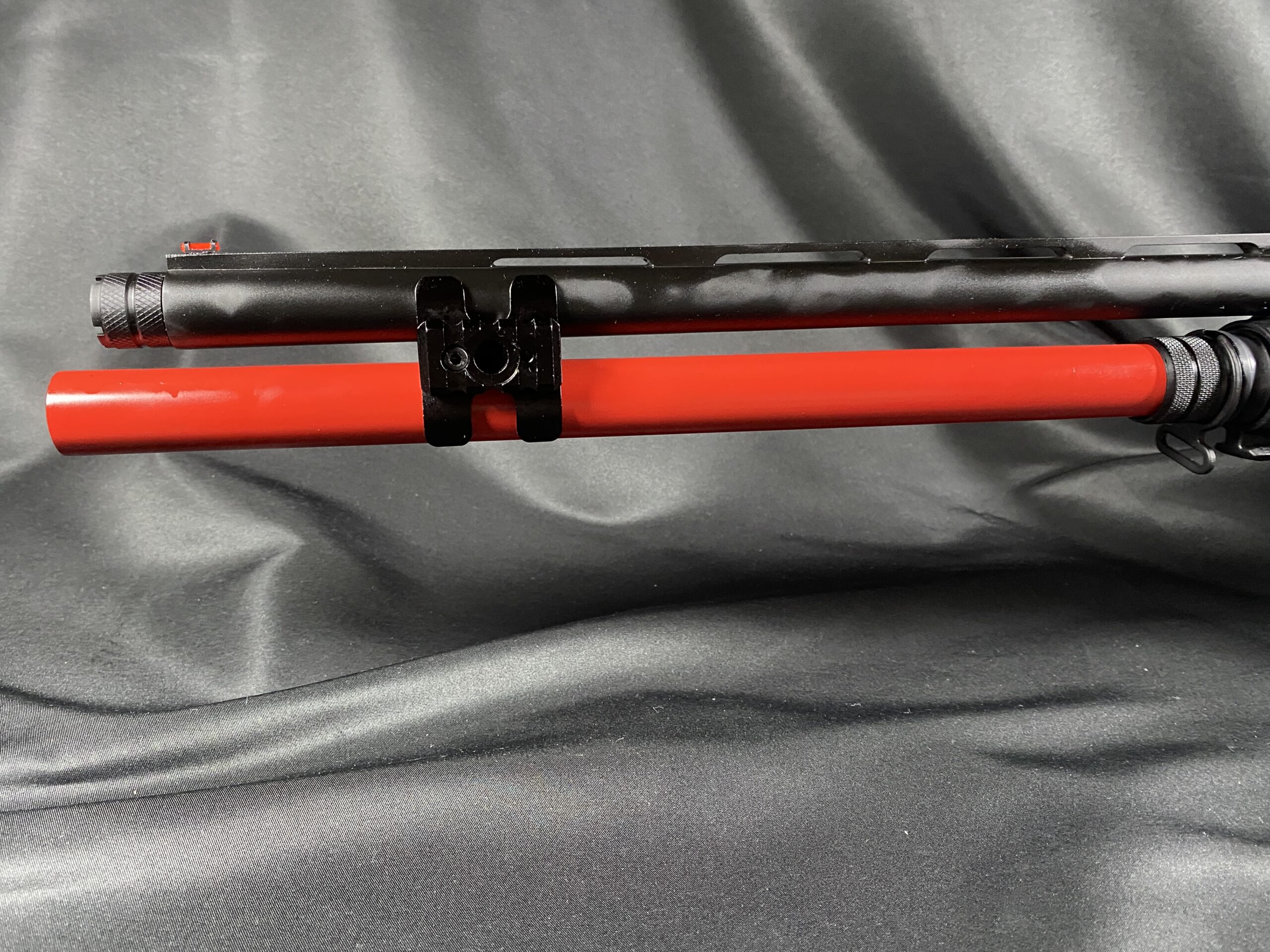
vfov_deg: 53.1
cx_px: 635
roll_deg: -1.1
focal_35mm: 26
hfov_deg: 67.3
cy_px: 476
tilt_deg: -13.9
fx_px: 954
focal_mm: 4.25
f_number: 1.8
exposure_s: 1/31
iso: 640
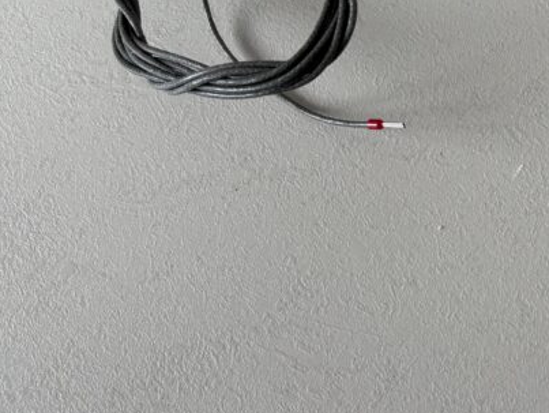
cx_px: 538
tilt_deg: -65.6
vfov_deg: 21.9
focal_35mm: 66
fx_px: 1048
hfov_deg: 27.8
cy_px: 61
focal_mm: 5.96
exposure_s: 1/121
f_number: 1.6
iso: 40
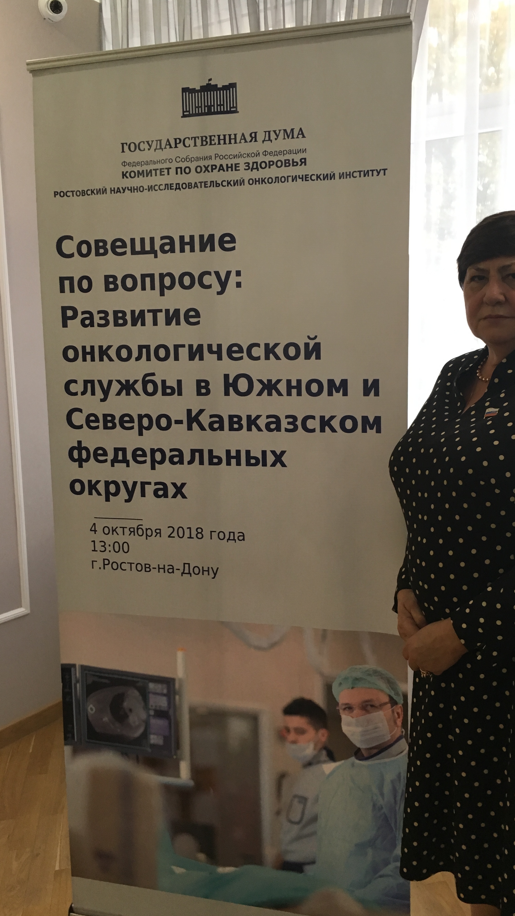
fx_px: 777
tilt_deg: -8.8
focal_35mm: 32
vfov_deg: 61.0
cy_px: 462
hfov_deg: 36.4
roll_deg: -0.2
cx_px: 336
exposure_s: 1/33
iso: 125
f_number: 2.2
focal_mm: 4.15
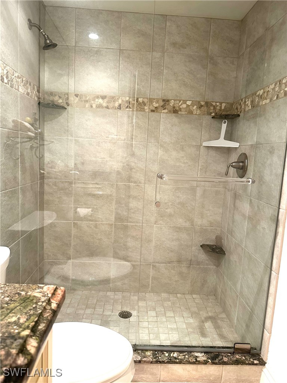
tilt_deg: -7.2
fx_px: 265
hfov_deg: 56.8
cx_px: 144
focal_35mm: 24
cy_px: 192
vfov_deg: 71.6
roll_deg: -4.1
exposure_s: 1/60
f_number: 1.78
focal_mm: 6.86
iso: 400
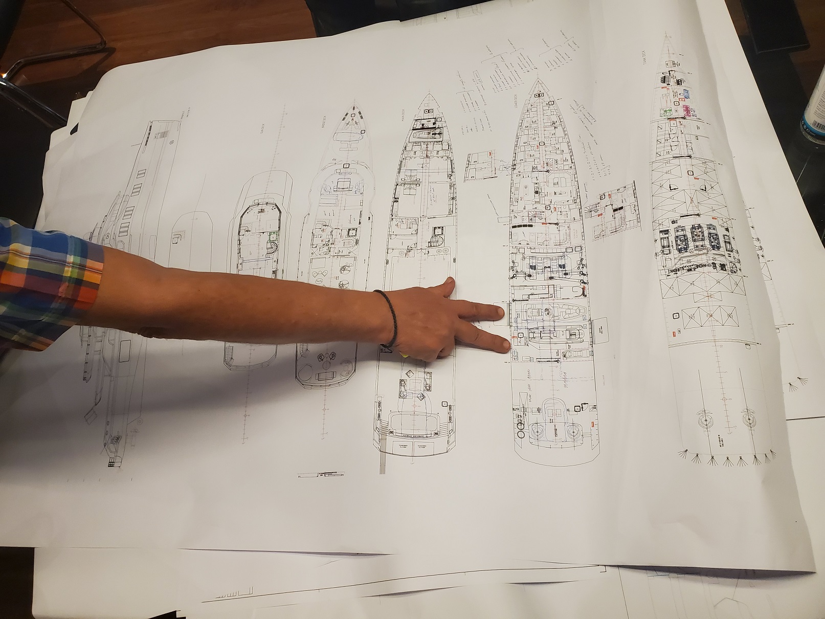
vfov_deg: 53.1
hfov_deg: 67.3
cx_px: 412
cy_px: 310
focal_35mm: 26
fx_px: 620
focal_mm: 4.3
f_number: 2.4
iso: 200
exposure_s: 1/100
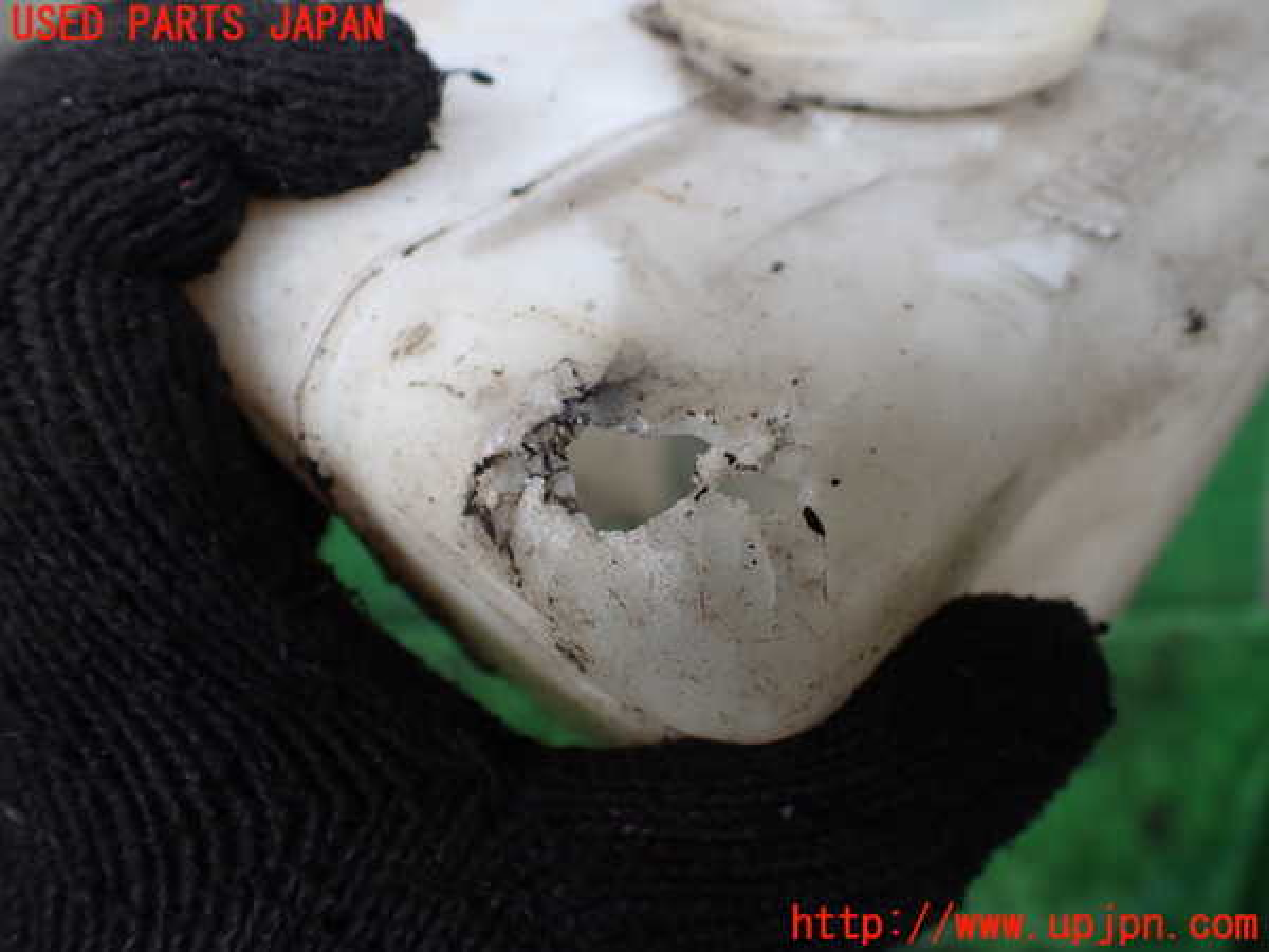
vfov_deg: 46.8
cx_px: 634
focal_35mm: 30
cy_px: 476
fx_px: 1100
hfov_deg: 60.0
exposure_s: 1/125
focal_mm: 5.4
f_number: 2.3
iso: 160
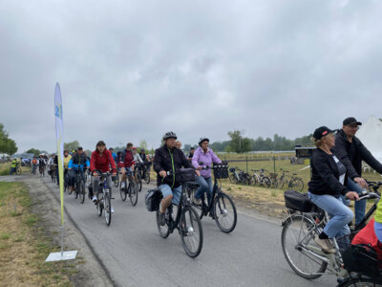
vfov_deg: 53.1
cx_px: 191
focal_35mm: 26
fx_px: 287
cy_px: 144
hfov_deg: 67.3
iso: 32
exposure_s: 1/1996
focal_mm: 4.2
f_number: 1.8
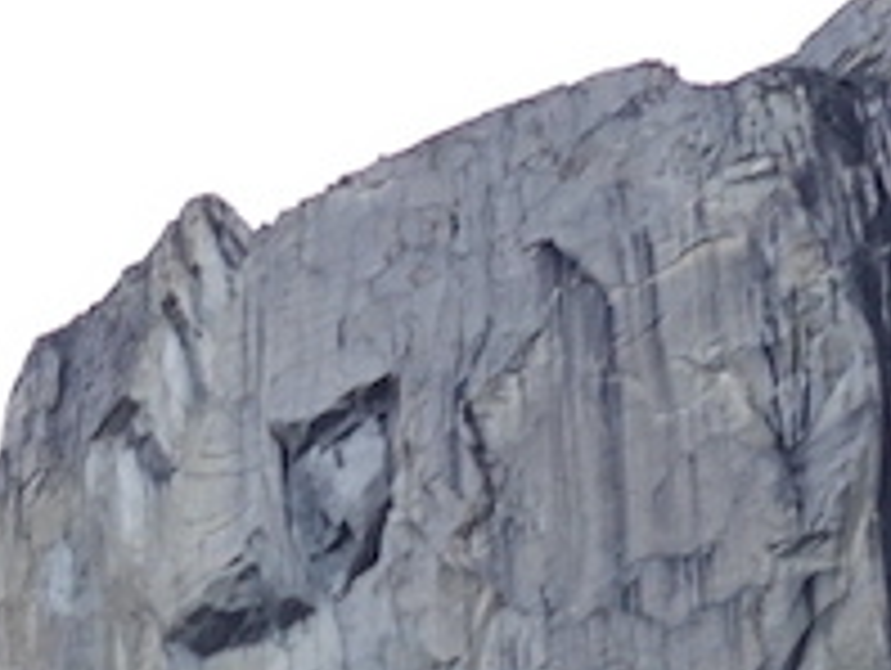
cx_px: -274
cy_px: 1443
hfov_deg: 12.6
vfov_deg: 9.1
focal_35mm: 152
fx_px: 3917
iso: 500
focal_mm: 10.85
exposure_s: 1/125
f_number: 3.2
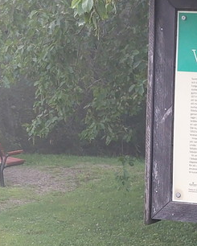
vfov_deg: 18.1
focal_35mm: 102
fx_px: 743
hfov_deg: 14.6
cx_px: 232
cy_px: 269
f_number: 1.8
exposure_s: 1/100
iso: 80
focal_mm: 5.23
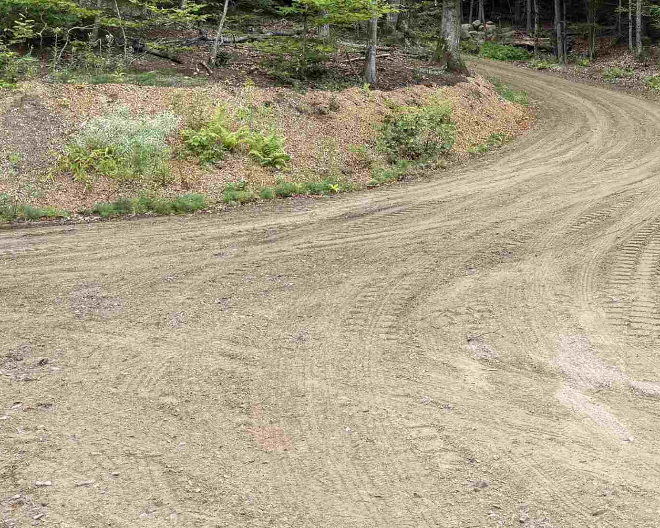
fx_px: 1016
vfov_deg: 28.3
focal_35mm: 52
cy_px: 83
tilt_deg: +5.1
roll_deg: -0.1
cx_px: 620
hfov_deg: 33.7
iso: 80
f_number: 1.78
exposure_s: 1/765
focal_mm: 6.76
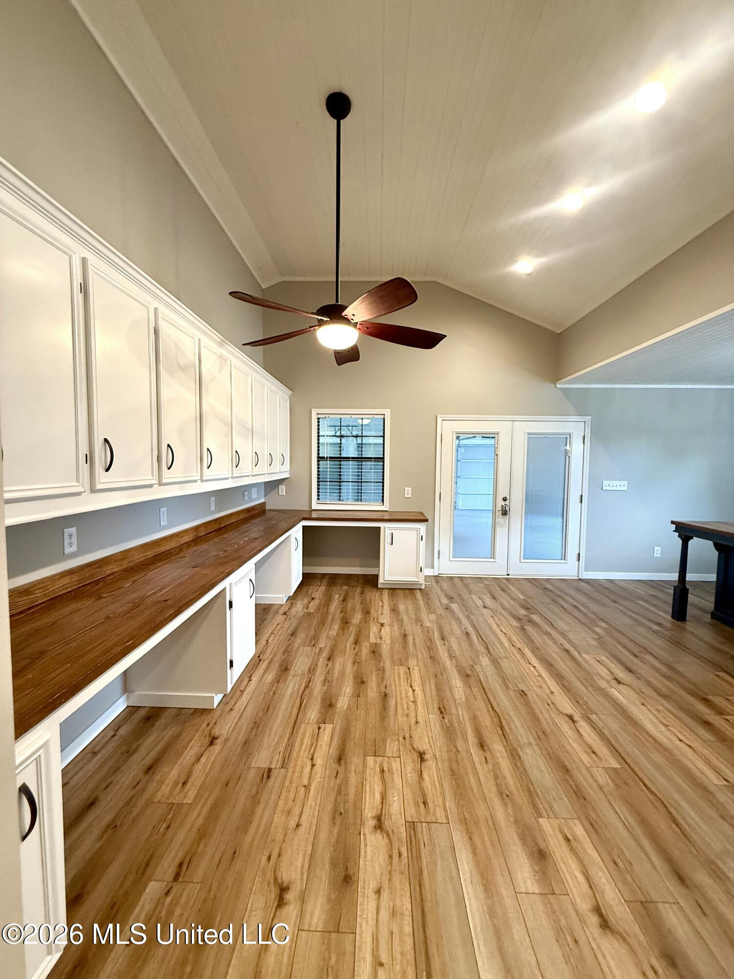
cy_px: 490
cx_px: 367
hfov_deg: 85.7
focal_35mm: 14
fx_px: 396
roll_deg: -1.5
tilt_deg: -3.1
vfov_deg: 102.1
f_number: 2.2
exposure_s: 1/60
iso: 250
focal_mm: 2.22
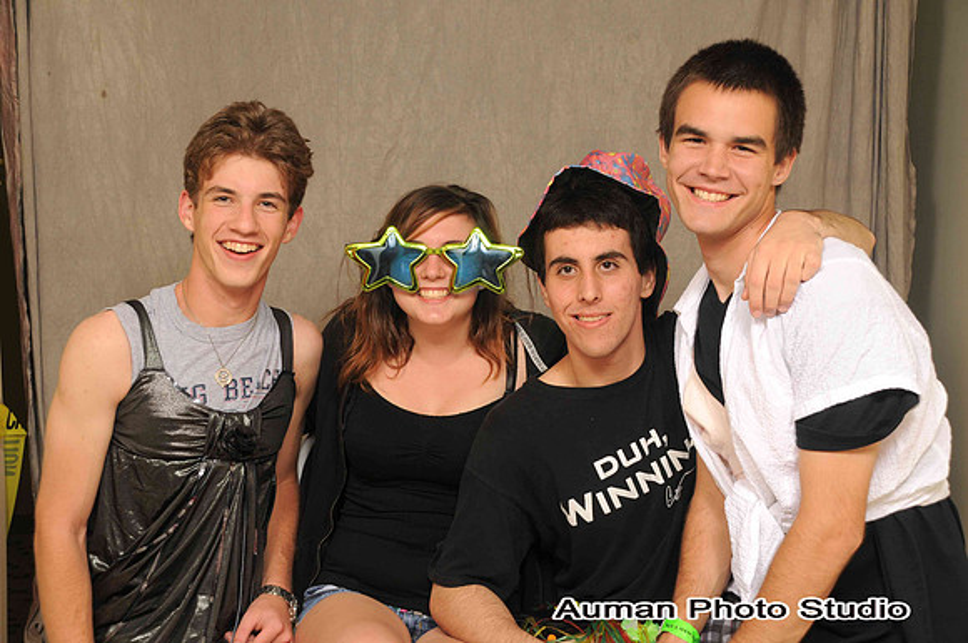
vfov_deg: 23.7
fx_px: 1531
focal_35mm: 57
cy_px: 322
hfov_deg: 35.1
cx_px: 484
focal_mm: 38
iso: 200
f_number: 6.3
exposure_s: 1/125
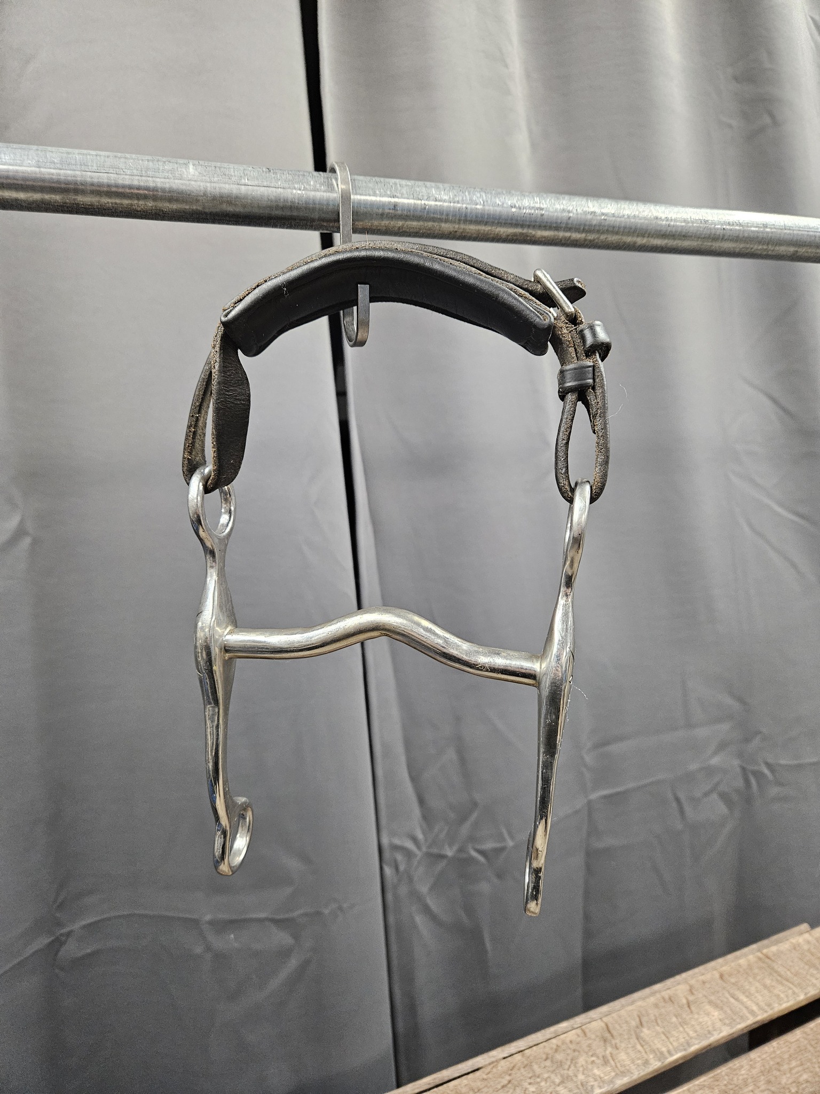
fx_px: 726
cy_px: 547
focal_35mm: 23
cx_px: 410
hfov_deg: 58.9
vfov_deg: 73.9
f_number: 1.8
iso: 640
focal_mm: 5.4
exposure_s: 1/142
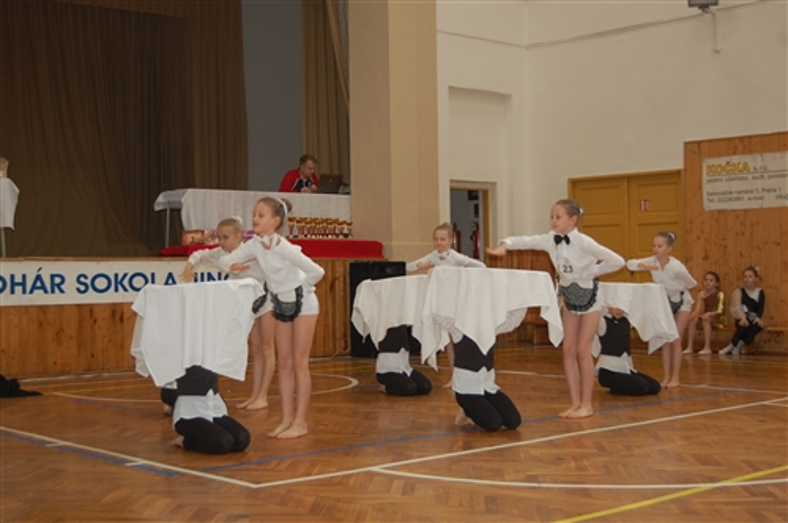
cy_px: 262
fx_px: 1148
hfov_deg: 37.9
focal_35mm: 52
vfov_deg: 25.7
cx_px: 394
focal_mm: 35
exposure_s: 1/60
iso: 400
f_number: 4.8
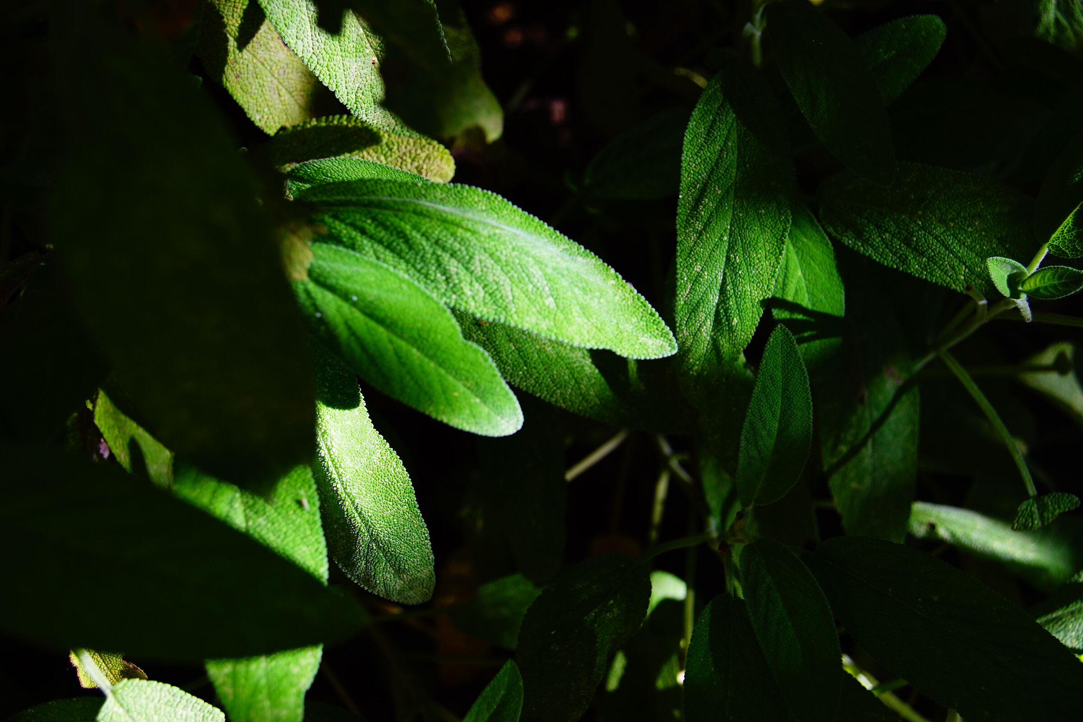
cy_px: 361
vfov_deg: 20.2
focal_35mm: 68
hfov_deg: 29.9
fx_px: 2030
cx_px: 542
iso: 100
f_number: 5.6
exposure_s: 1/90
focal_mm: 45
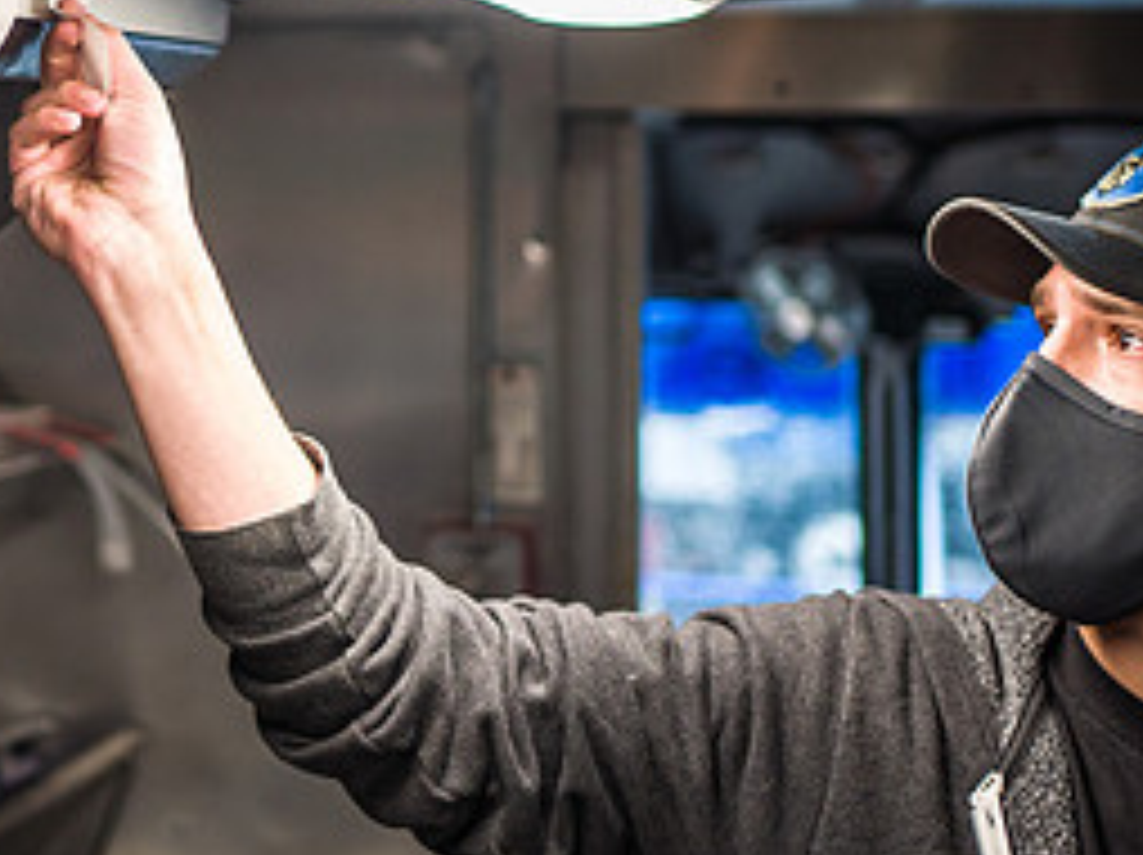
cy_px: 109
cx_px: 241
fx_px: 2870
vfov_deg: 16.7
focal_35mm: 87
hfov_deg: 22.2
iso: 1250
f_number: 1.8
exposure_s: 1/500
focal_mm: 35
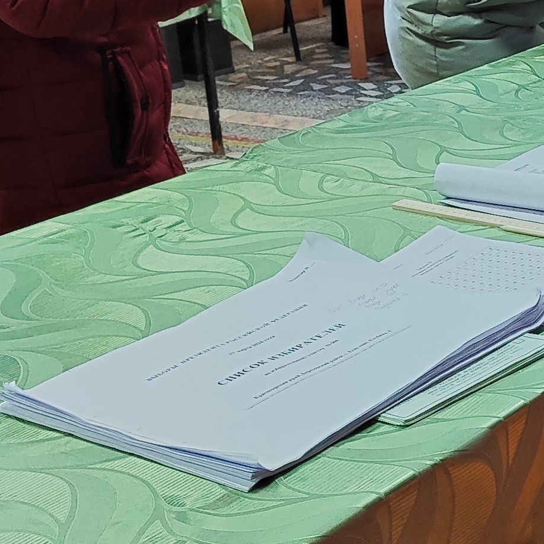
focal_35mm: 91
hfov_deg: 18.6
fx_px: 1618
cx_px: 546
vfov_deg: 19.0
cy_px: 387
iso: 95
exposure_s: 1/100
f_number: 1.8
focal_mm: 5.4
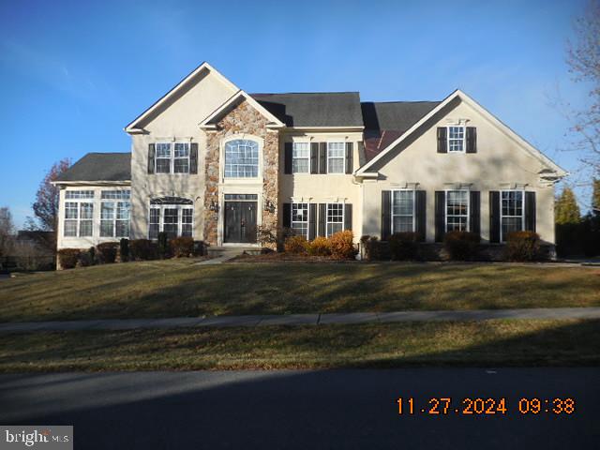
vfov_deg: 54.9
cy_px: 225
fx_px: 433
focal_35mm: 25
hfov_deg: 69.4
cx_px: 300
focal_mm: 4.5
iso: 125
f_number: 3.7
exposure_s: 1/1000
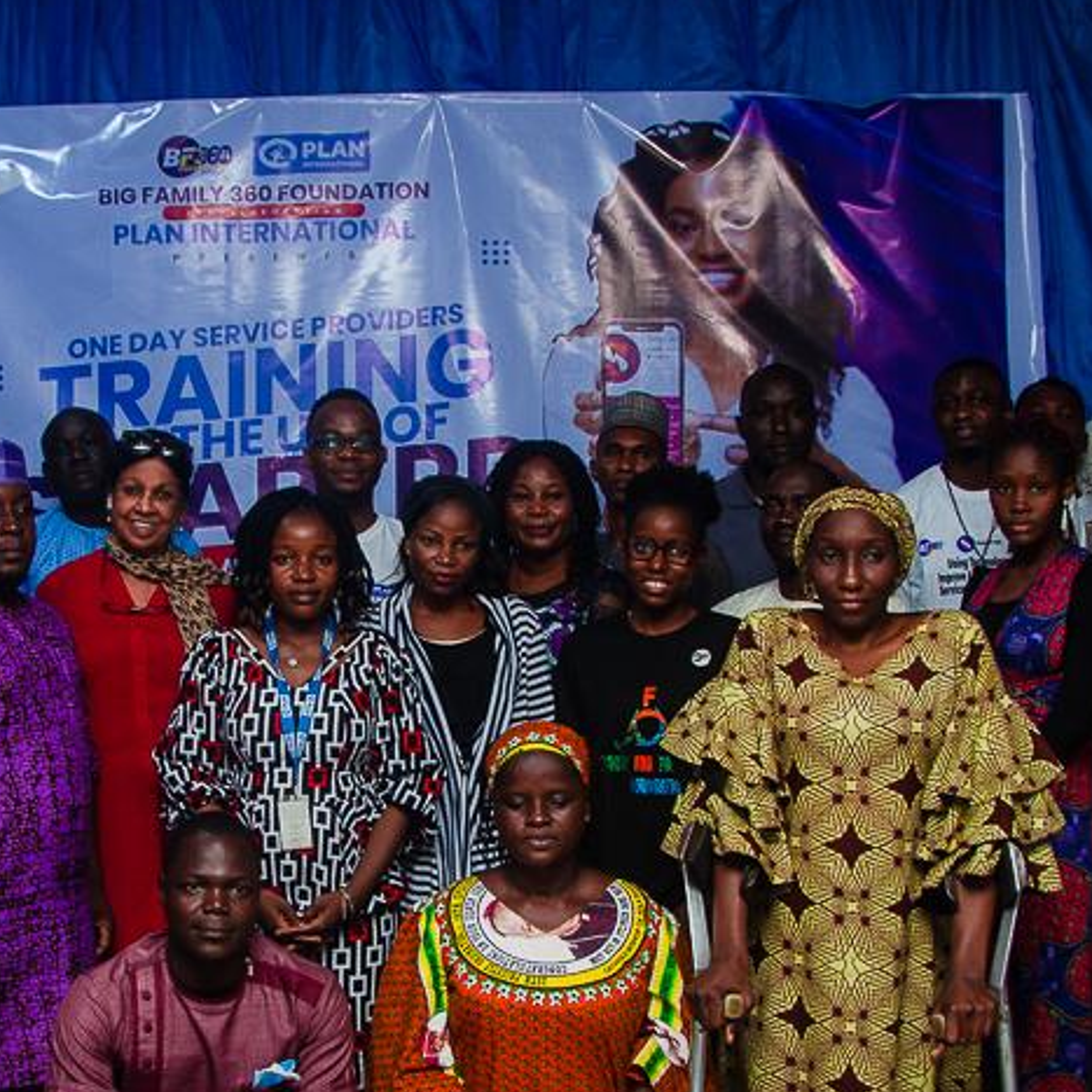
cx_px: 402
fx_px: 1892
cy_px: 693
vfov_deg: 32.0
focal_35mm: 53
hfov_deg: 32.0
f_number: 3.5
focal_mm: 18
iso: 400
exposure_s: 1/125
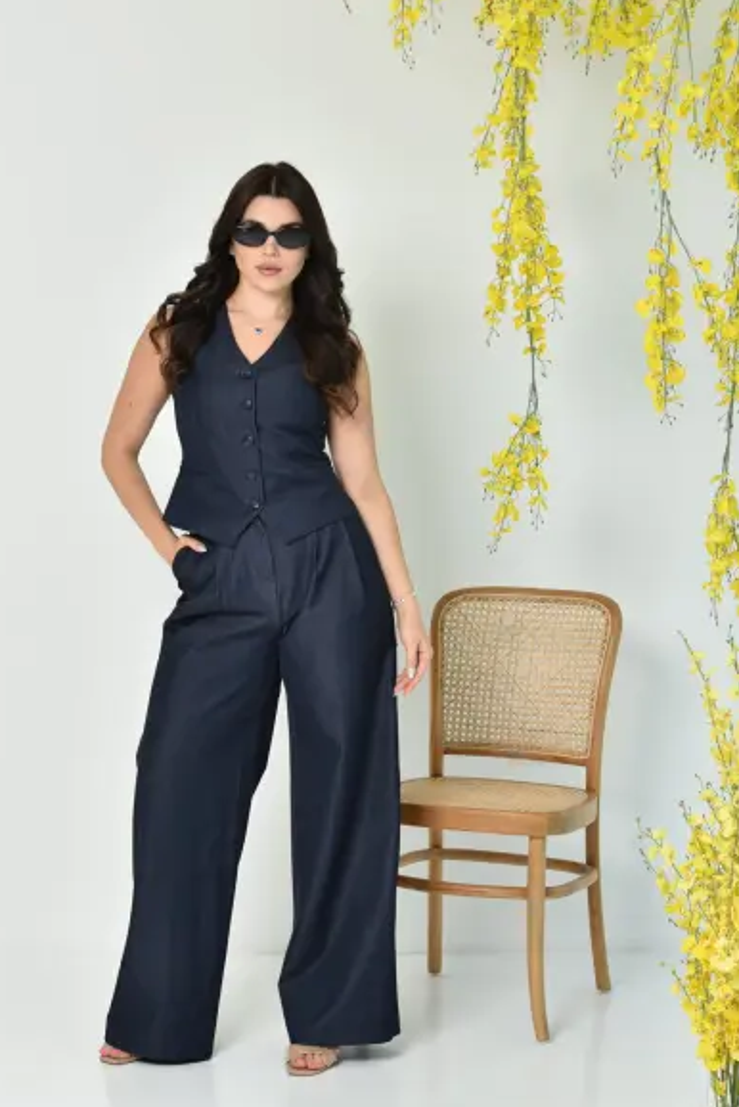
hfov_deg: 18.8
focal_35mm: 73
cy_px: 544
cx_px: 333
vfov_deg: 27.8
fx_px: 2235
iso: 125
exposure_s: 1/200
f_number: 4
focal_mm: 35
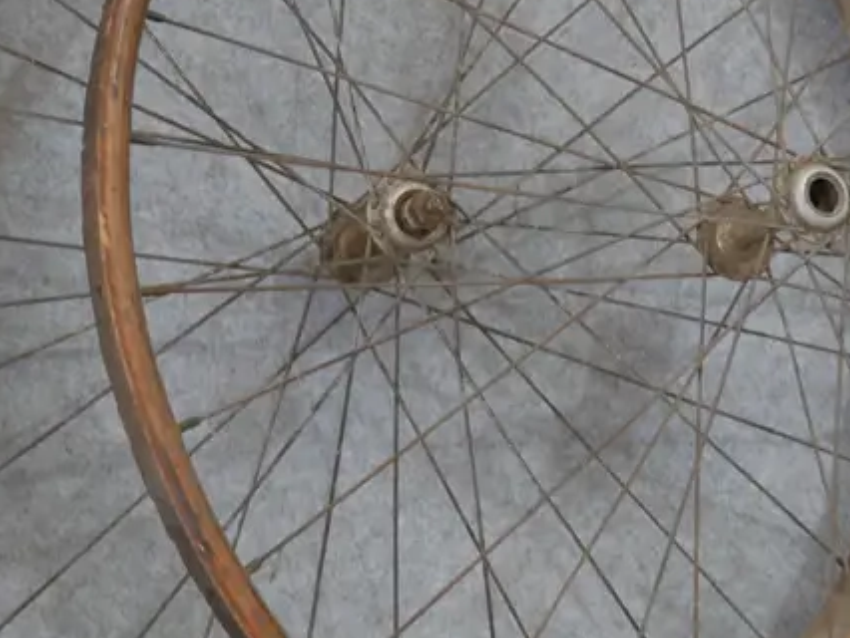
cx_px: 509
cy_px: 242
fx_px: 1892
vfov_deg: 19.1
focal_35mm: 77
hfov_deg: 25.3
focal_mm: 16
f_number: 3.6
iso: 640
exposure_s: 1/60
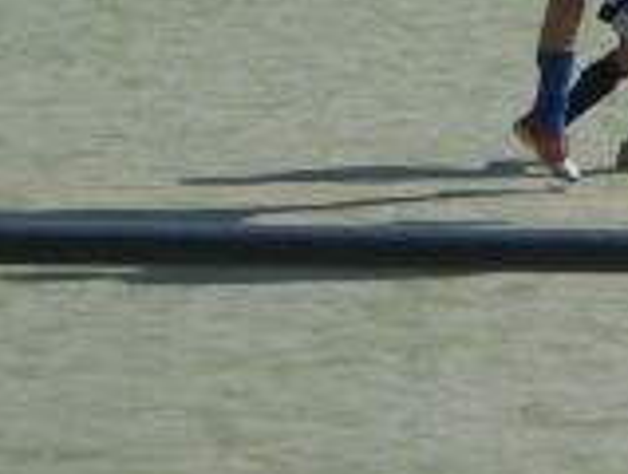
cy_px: -107
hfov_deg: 15.5
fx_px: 2237
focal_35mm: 123
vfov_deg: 11.8
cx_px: 723
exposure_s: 1/800
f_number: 5
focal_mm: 8.2
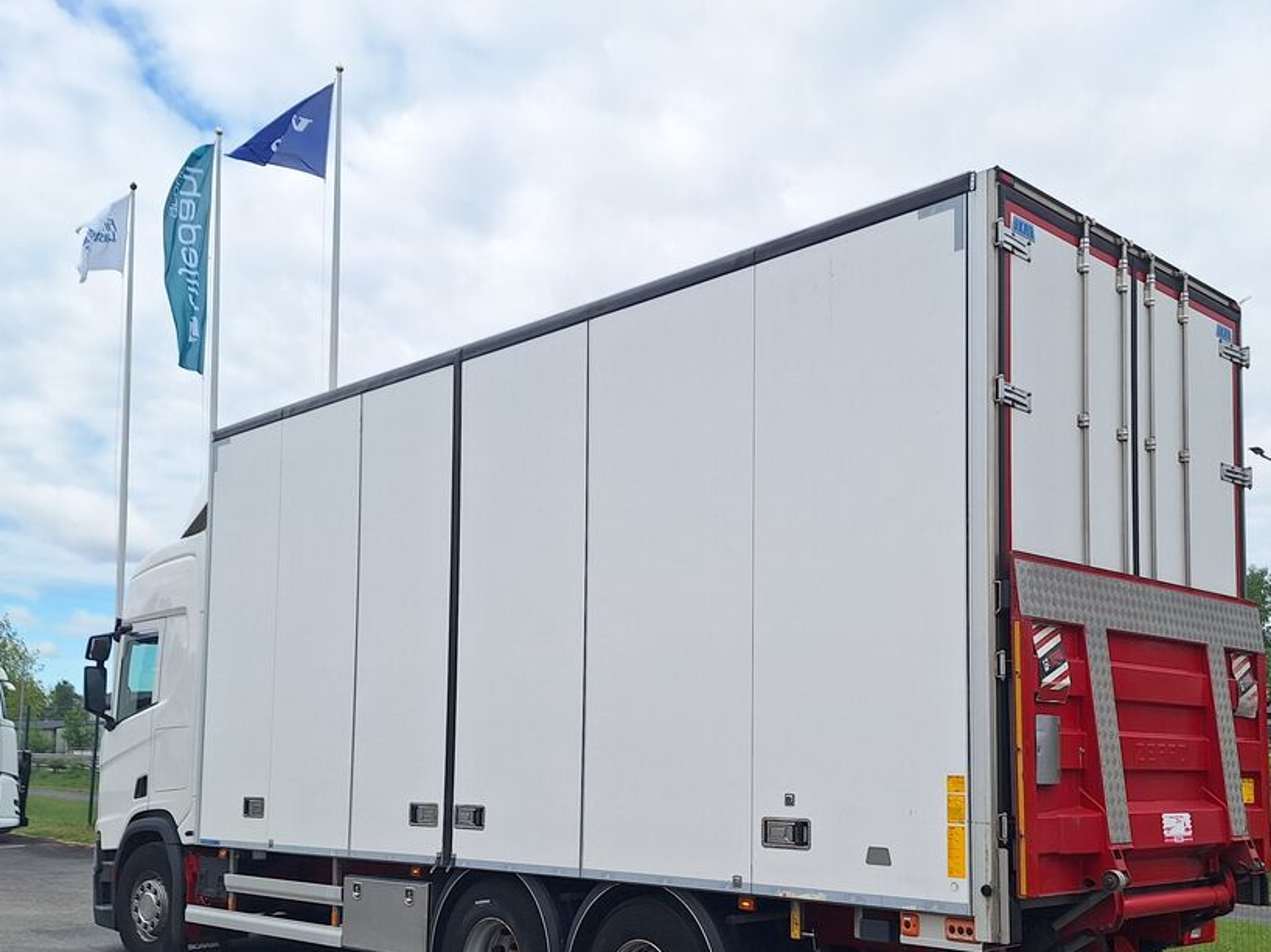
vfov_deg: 39.0
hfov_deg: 51.2
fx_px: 1321
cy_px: 657
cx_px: 724
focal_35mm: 36
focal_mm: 5.54
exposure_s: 1/1828
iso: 40
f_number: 1.8
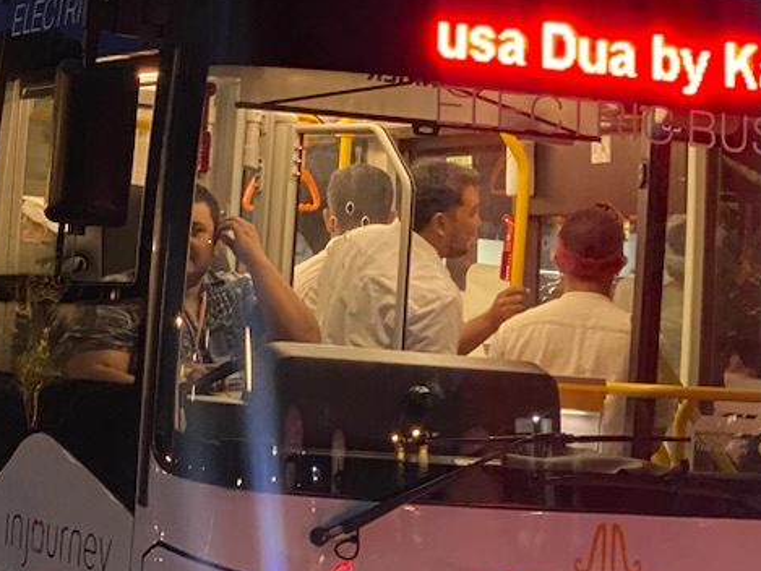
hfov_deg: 13.8
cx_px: 187
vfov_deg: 10.5
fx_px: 3123
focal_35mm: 142
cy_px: 276
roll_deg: -4.2
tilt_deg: +1.7
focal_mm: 6
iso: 800
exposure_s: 1/29
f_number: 2
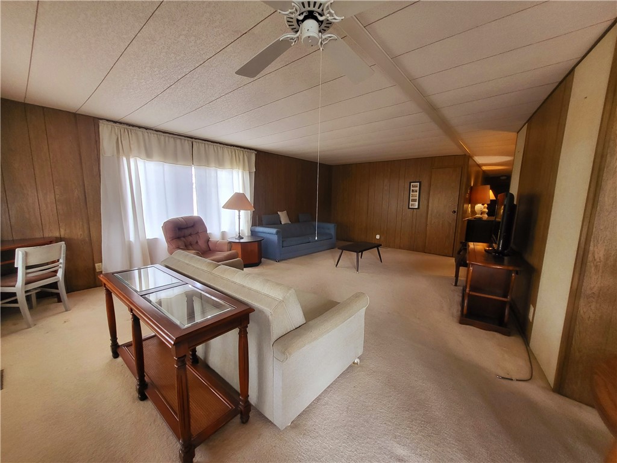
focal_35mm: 13
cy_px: 232
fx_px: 232
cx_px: 308
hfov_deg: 106.2
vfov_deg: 89.9
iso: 160
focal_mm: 1.74
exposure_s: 1/60.2
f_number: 2.2
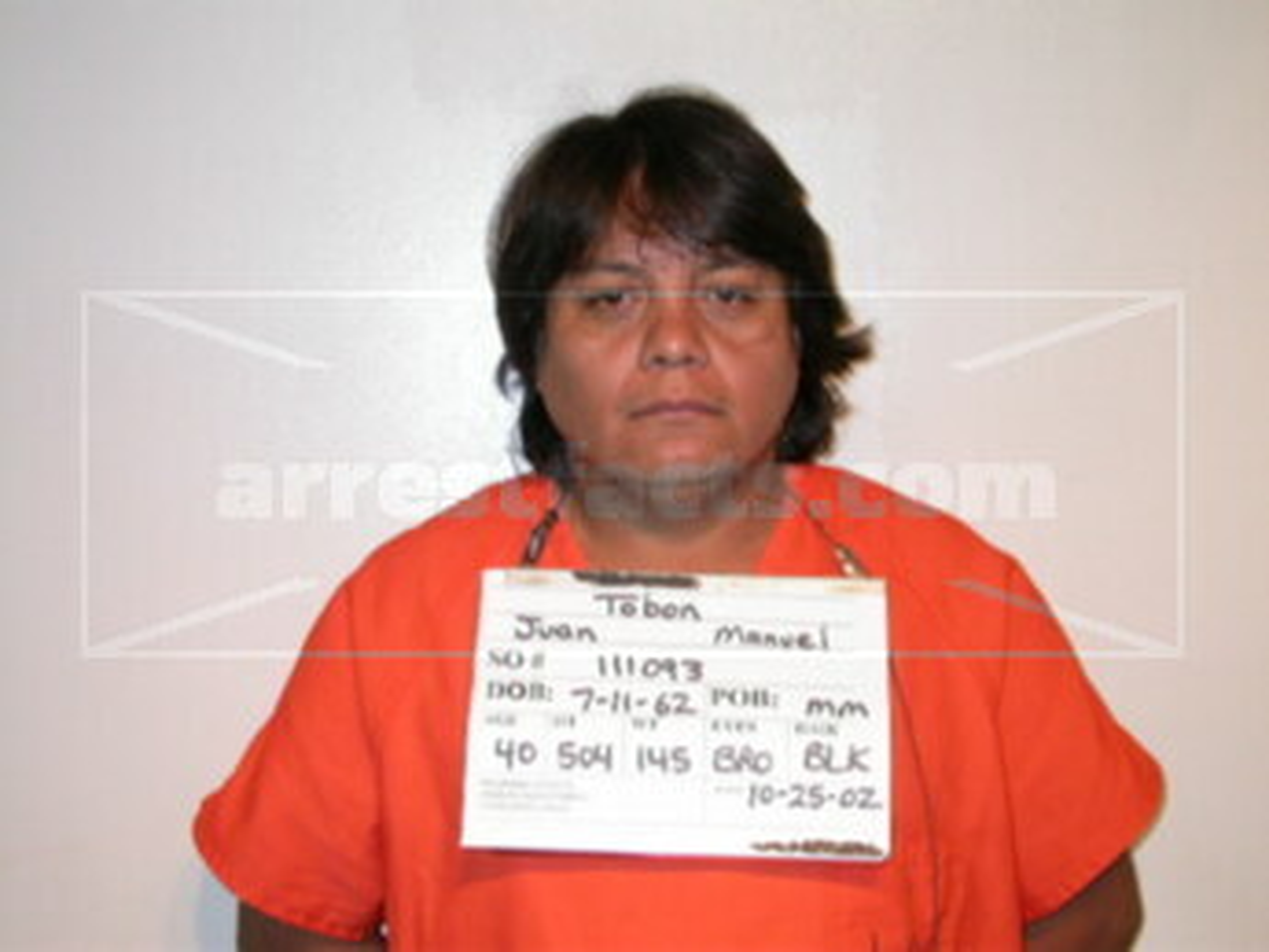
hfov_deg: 33.2
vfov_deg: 25.2
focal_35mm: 58
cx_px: 634
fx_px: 2127
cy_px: 476
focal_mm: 12
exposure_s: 1/60.3
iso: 100
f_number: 3
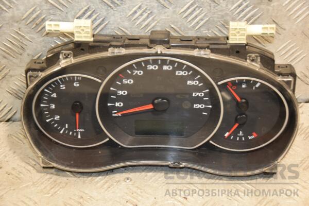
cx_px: 154
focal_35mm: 87
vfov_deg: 15.7
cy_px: 103
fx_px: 747
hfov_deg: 23.4
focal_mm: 58
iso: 800
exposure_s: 1/80
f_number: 5
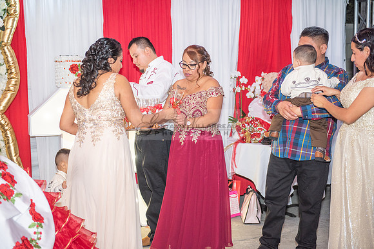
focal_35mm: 60
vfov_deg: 22.6
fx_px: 623
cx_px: 187
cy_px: 124
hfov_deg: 33.4
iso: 800
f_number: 3.2
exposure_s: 1/160
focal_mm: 60
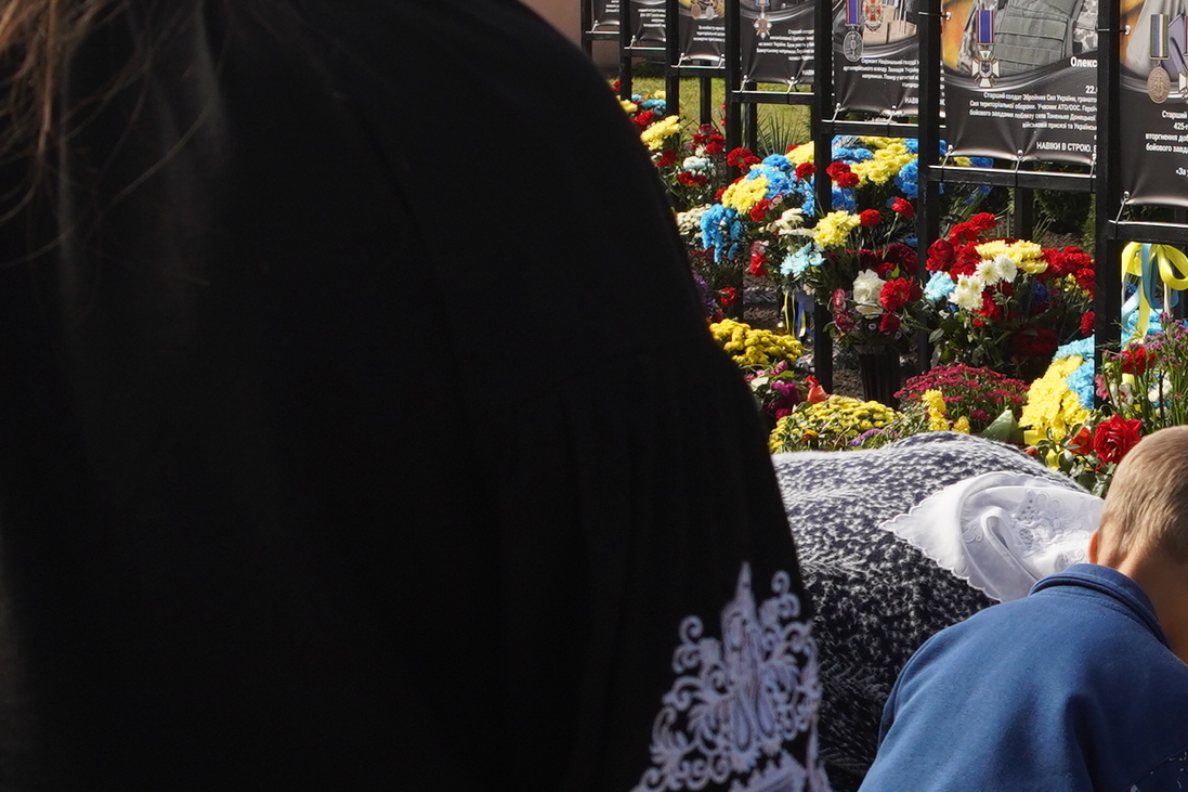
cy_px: 458
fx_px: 4025
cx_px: 1434
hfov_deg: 16.1
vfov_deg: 11.2
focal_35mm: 122
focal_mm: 34
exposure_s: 1/640
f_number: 8
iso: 500
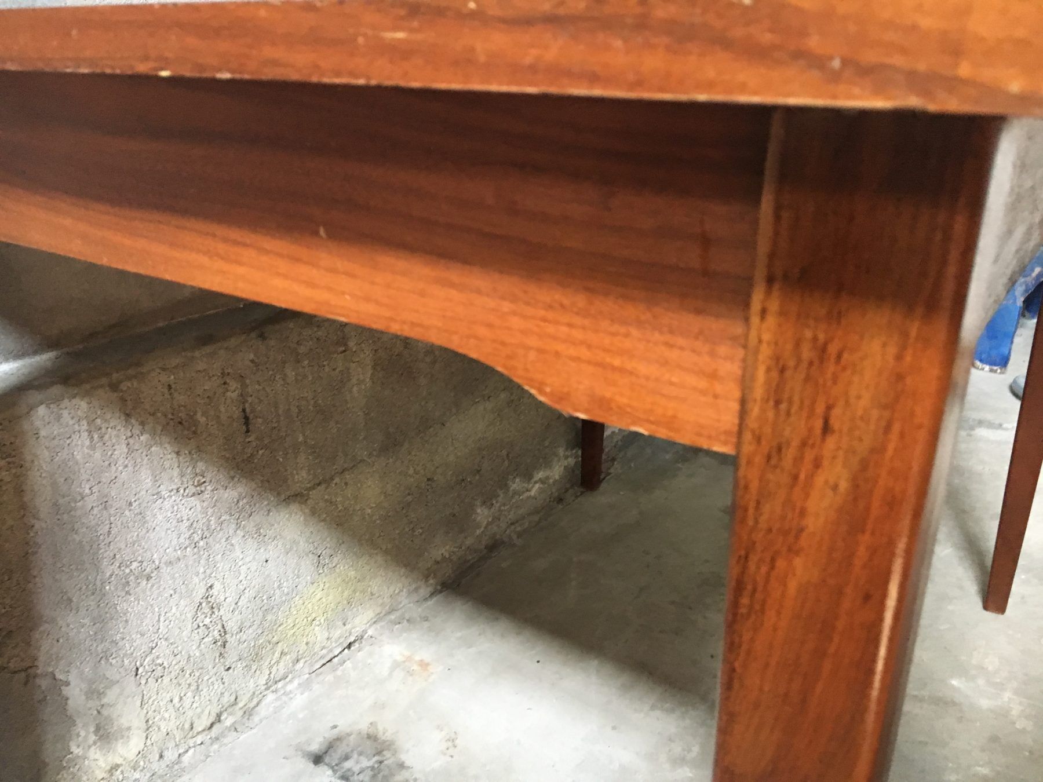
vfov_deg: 48.2
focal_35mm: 29
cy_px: 391
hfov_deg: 61.7
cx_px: 522
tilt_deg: -19.3
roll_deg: -0.6
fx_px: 874
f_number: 2.2
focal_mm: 4.15
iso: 200
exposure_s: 1/25
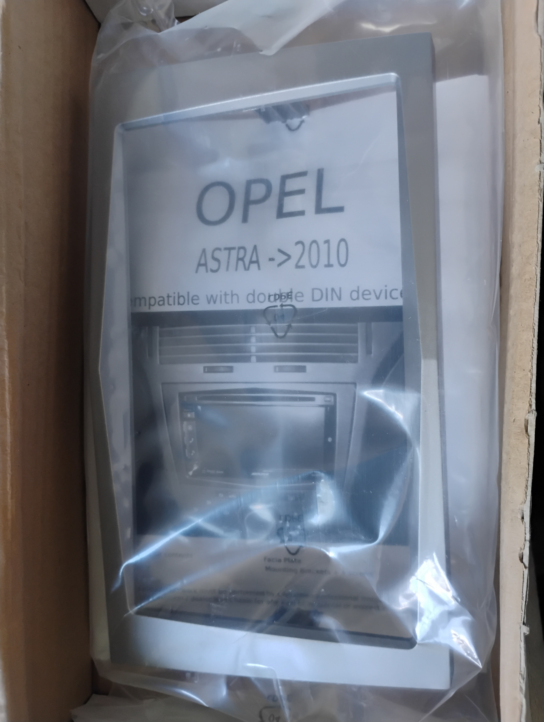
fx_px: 585
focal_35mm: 28
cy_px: 361
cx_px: 272
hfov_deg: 49.9
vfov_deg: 63.4
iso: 525
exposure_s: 1/50
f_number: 1.8
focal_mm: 4.26
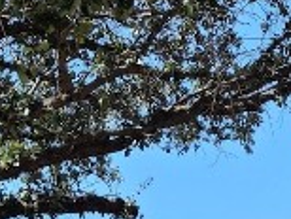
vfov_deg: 7.5
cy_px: 510
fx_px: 1566
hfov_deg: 10.6
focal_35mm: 186
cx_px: 221
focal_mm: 5.9
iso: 25
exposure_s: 1/296
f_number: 2
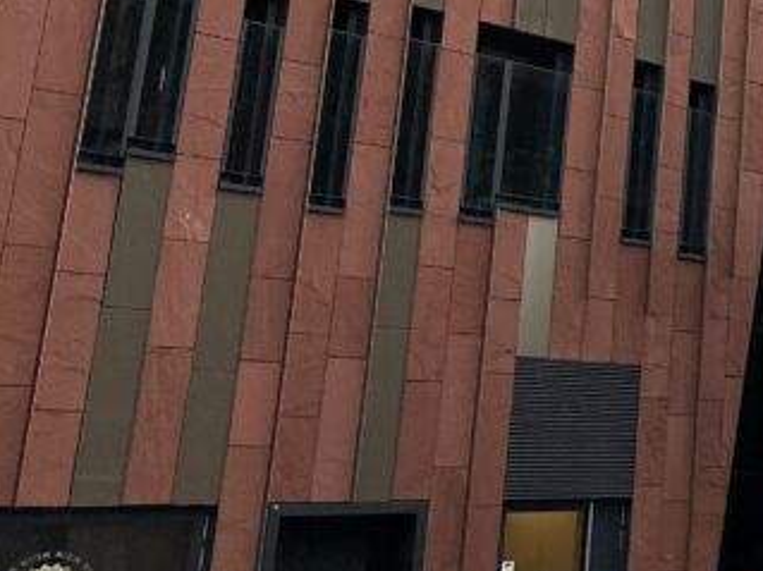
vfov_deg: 18.3
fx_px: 1697
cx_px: 1222
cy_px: -79
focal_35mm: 77
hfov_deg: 20.6
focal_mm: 6.86
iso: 80
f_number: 1.78
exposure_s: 1/659
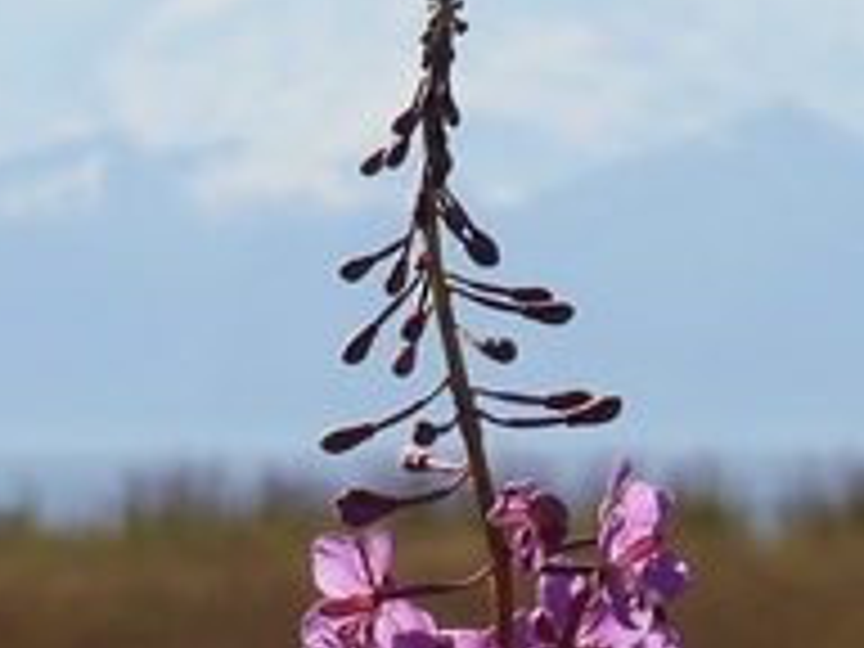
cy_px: 405
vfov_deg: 4.1
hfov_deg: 5.4
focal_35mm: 365
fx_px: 9110
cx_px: 144
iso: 100
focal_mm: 22.3
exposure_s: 1/1250
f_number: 4
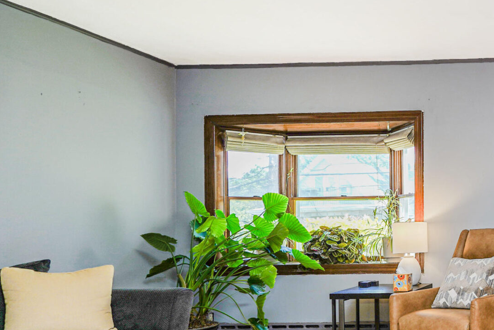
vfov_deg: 34.8
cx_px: 571
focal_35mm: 38
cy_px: 215
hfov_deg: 39.2
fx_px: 521
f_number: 4.5
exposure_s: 1/40
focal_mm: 16
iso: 64
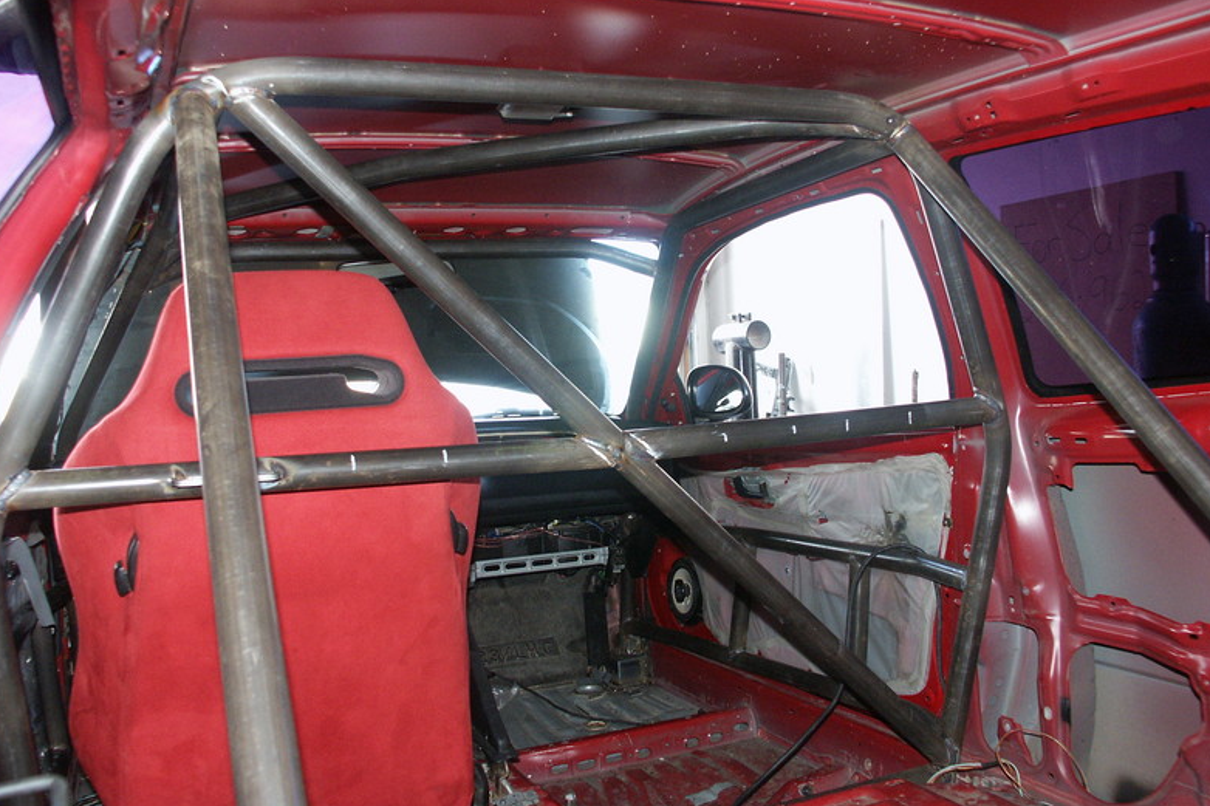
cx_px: 599
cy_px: 381
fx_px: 1109
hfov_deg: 57.2
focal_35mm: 33
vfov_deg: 39.9
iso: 200
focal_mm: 8.14
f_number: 2.8
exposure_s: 1/45
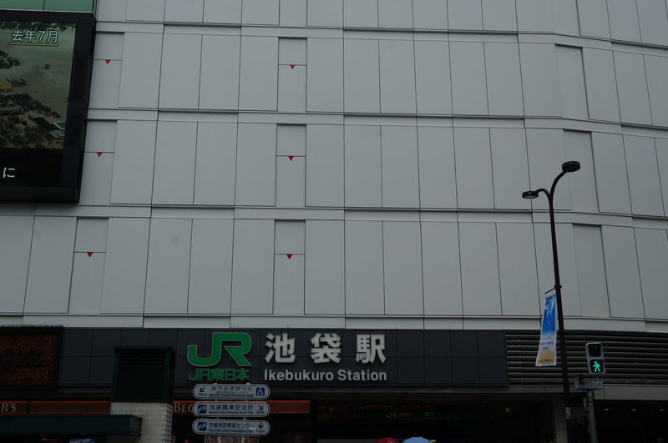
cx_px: 334
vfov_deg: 34.1
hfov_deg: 49.6
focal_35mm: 39
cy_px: 222
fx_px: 723
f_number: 13
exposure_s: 1/160
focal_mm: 26
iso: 100
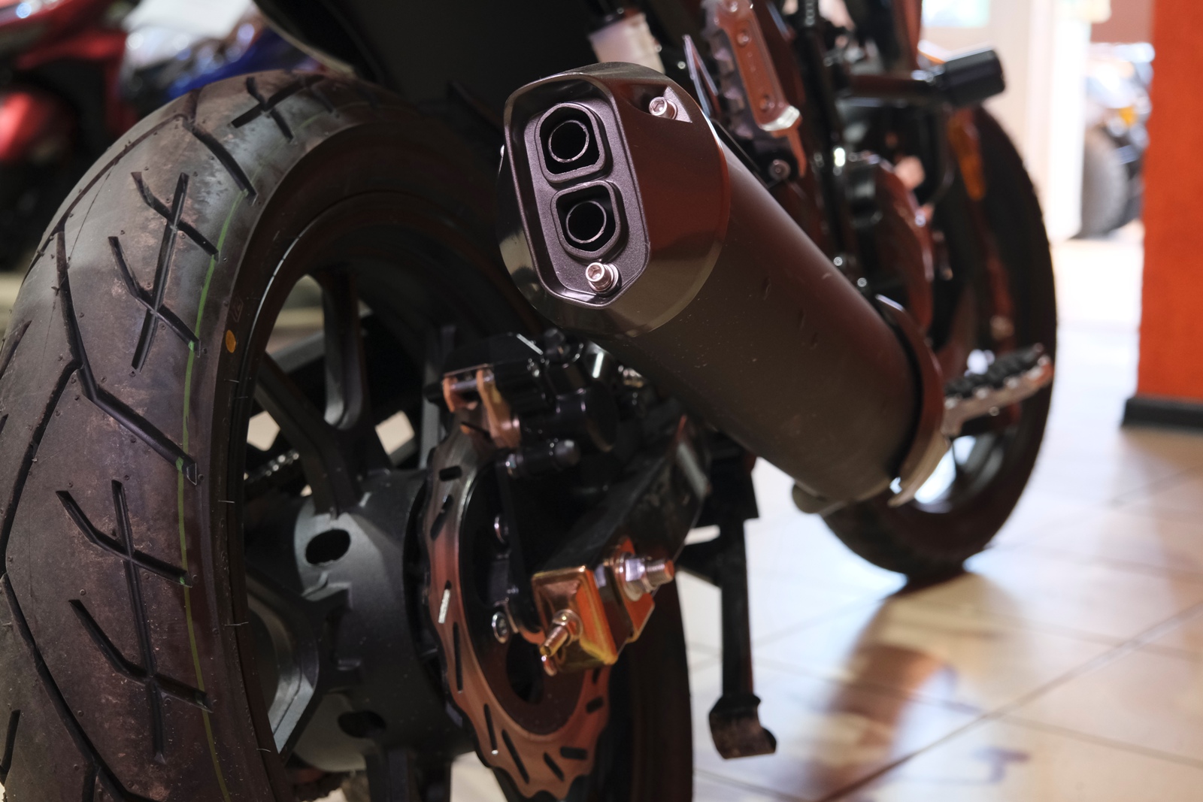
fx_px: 1704
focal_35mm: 51
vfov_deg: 26.5
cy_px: 401
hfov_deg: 38.9
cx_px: 602
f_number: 4
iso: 1600
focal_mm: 34.2
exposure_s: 1/100
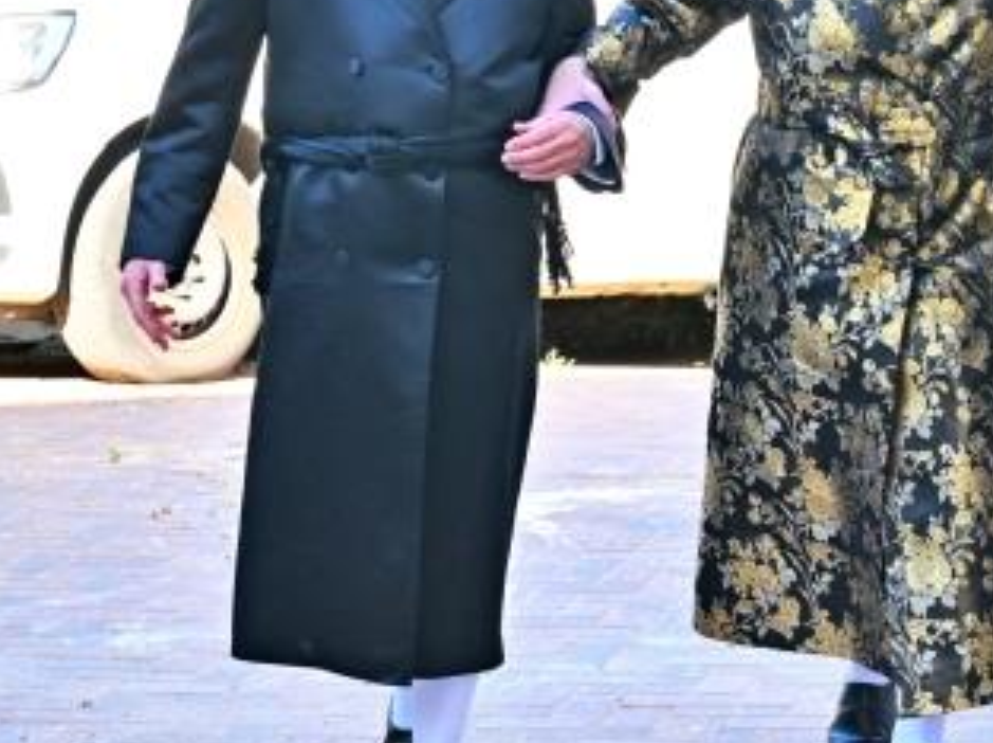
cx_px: 933
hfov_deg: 11.8
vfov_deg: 8.9
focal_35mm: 167
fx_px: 4785
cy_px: 221
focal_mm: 53
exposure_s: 1/200
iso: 200
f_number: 4
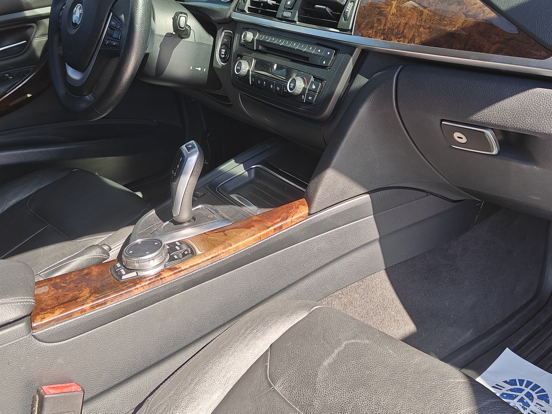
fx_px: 717
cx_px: 297
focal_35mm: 45
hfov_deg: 42.1
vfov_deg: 31.7
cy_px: 117
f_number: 1.8
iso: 50
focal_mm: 5.59
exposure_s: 1/349
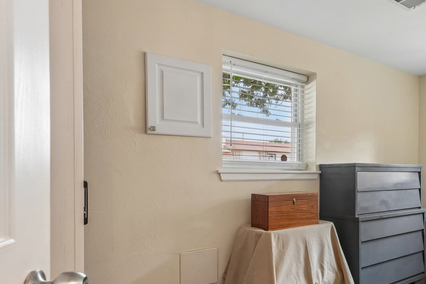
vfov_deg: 49.6
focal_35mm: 26
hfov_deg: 65.2
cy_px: 173
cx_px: 324
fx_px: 305
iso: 500
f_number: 8
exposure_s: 1/20
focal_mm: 11
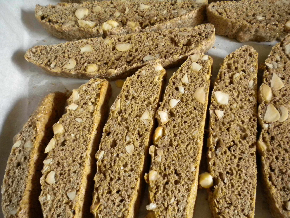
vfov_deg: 40.7
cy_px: 109
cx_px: 145
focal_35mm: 35
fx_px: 293
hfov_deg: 52.6
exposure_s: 1/19.7
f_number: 3.1
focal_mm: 6.3
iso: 400
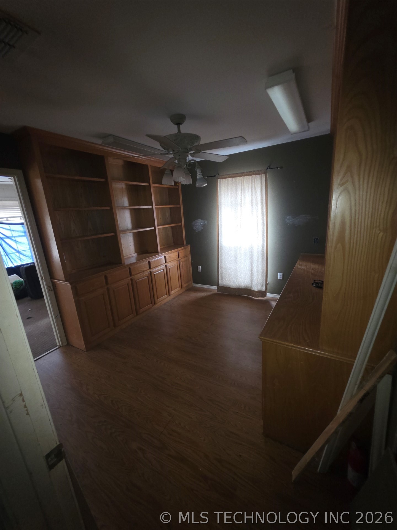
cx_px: 198
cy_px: 265
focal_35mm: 13
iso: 200
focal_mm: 2.2
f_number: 1.9
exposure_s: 1/40
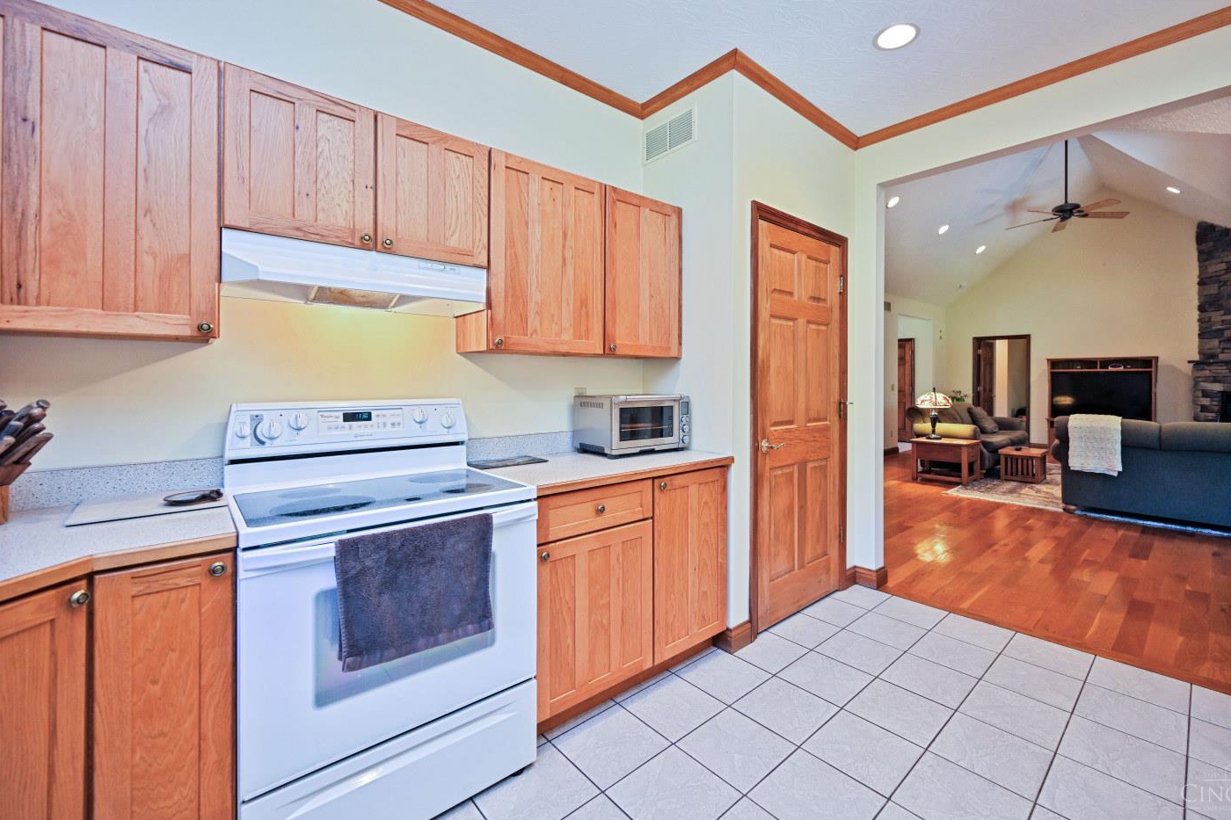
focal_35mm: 15
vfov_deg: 77.2
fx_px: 513
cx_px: 656
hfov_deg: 100.3
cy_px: 384
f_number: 4
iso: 450
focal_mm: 14
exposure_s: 1/60
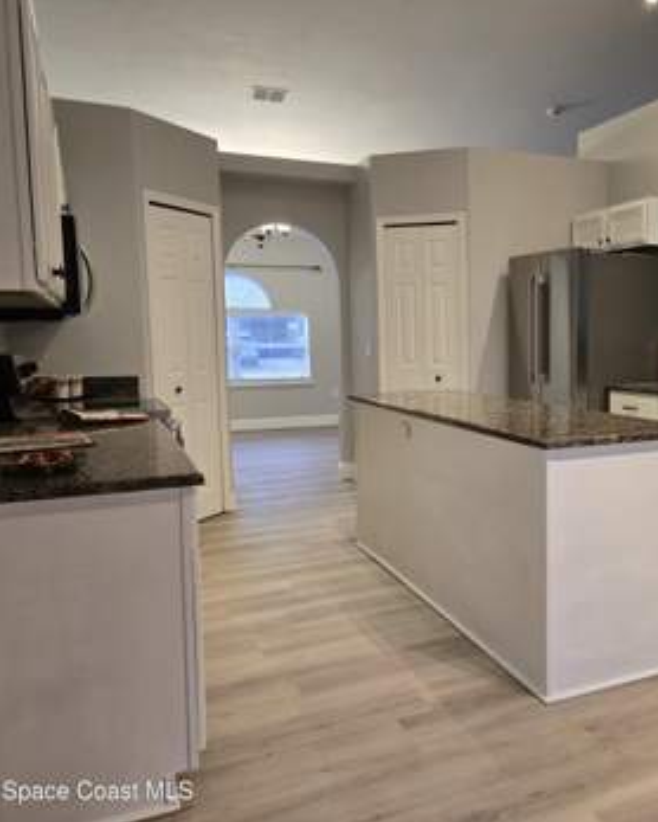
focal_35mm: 31
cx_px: 490
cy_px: 402
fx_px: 754
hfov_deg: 45.6
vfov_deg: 57.1
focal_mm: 5.4
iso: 320
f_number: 1.8
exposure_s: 1/120
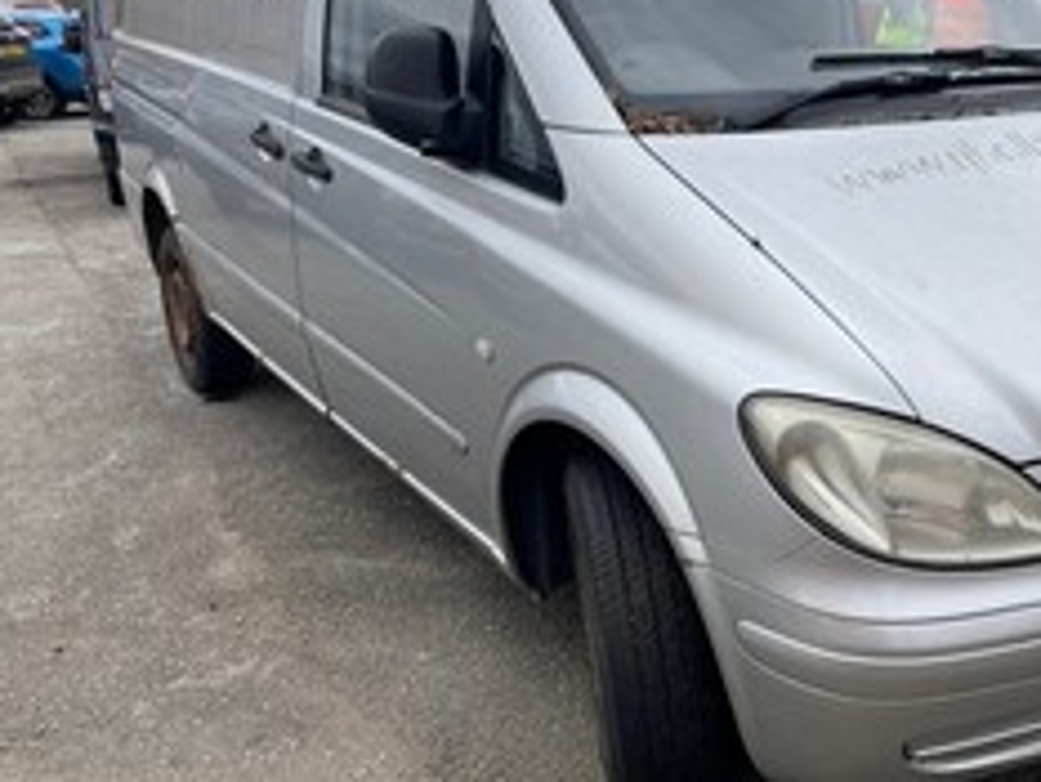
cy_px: 304
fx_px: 1264
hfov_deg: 43.5
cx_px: 764
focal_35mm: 42
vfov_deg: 34.2
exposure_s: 1/684
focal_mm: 3.99
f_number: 1.8
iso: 20
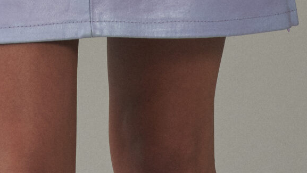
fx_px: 3974
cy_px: -487
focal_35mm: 488
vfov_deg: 2.4
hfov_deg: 4.4
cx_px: 84
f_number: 11
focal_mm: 105
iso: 200
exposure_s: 1/160
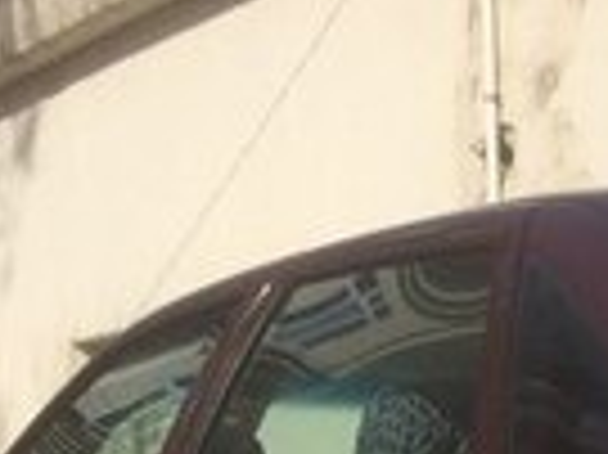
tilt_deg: -7.7
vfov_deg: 9.7
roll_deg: +1.3
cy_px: 892
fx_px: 2492
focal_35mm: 142
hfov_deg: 13.0
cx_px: 964
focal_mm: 4.15
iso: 32
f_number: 2.2
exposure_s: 1/3425
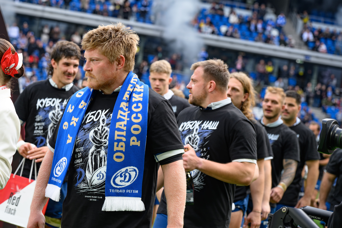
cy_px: 88
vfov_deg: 9.3
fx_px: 1398
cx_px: 132
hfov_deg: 13.9
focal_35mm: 147
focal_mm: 120
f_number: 5.6
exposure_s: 1/125
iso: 140
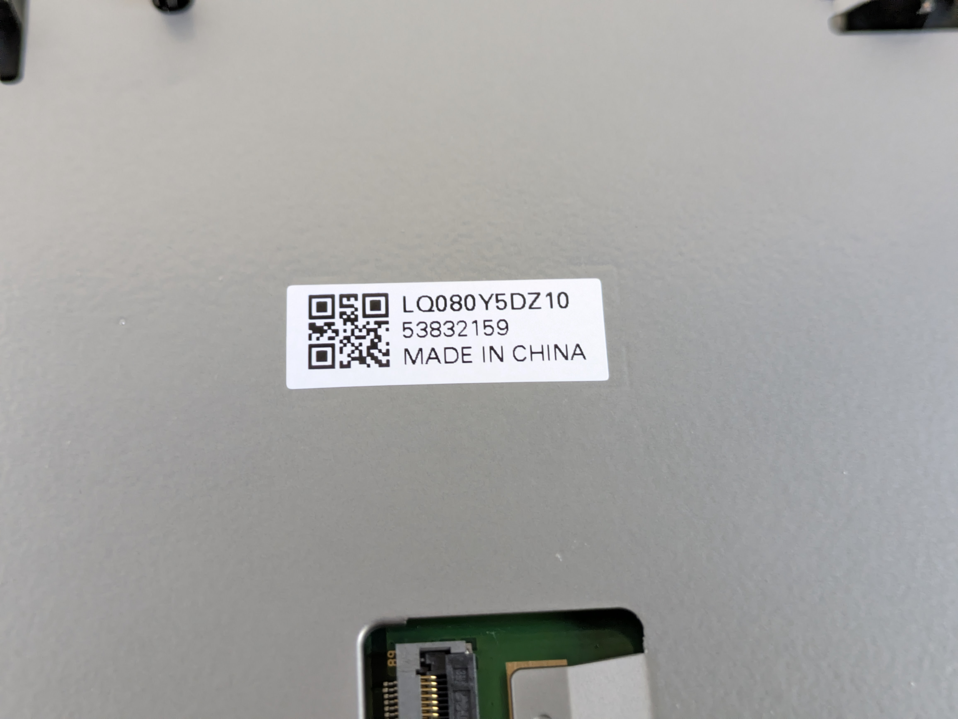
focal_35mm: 51
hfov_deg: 37.5
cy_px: 360
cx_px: 479
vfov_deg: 28.6
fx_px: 1412
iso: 363
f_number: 1.89
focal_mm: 5.43
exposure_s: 1/33.3
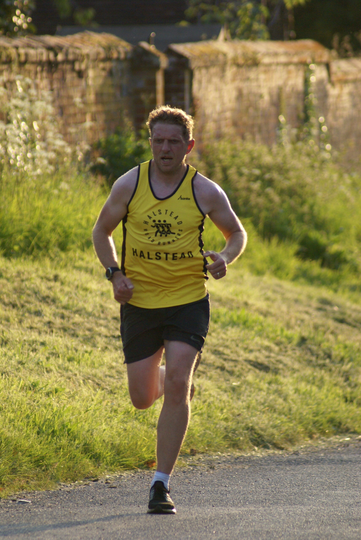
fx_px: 6756
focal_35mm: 450
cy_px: 270
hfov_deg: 3.1
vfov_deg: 4.6
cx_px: 180
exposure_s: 1/500
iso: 500
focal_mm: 300
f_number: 5.6
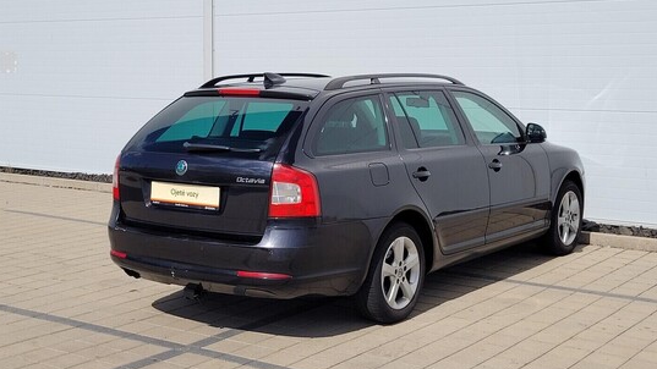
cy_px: 186
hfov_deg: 66.1
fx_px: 505
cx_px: 330
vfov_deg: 40.2
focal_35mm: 29
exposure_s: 1/4469
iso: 40
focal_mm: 5.4
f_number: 1.8
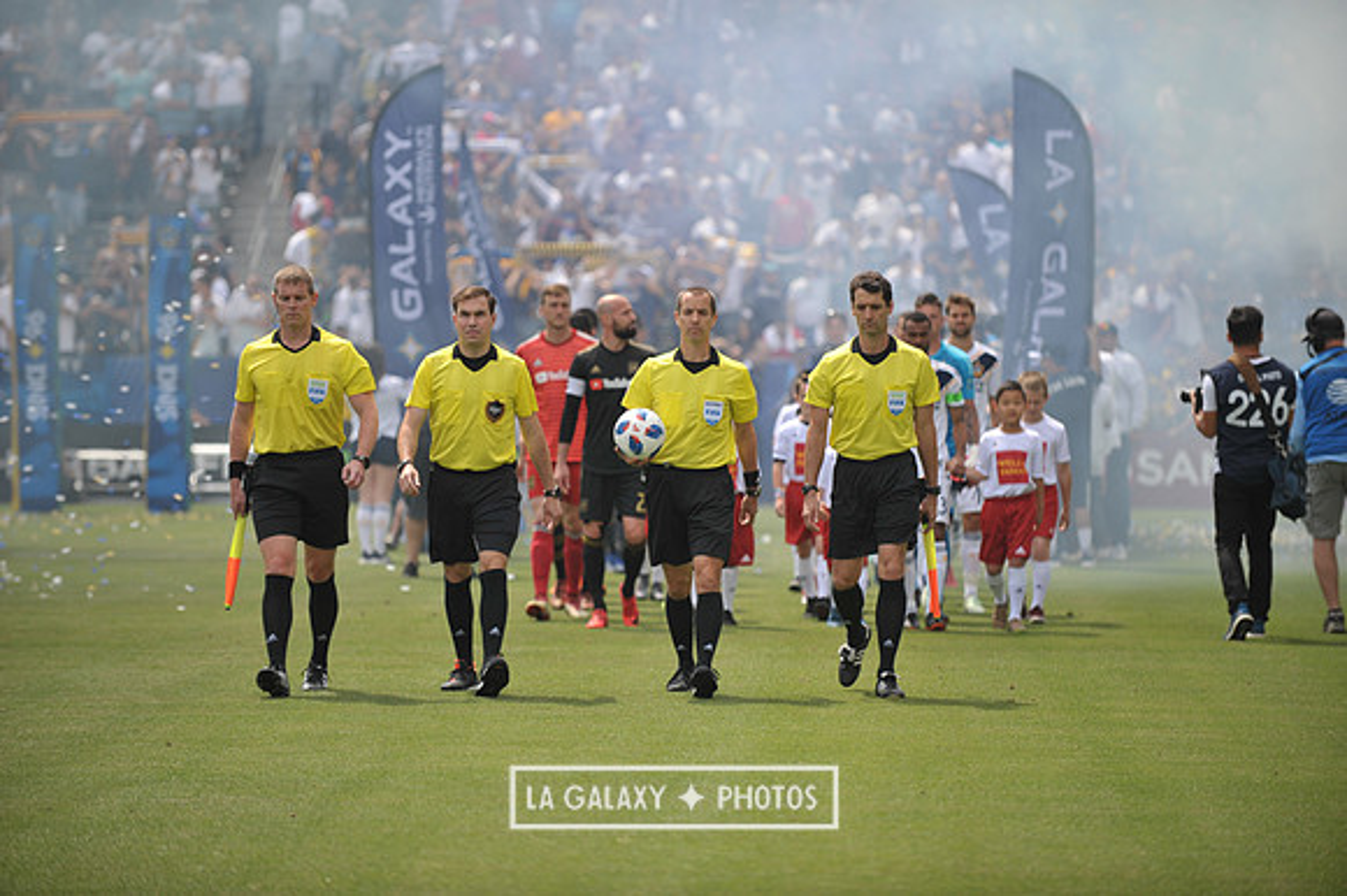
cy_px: 448
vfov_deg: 7.8
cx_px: 674
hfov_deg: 11.8
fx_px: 6544
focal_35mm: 175
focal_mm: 175
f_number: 2.8
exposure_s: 1/2500
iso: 200
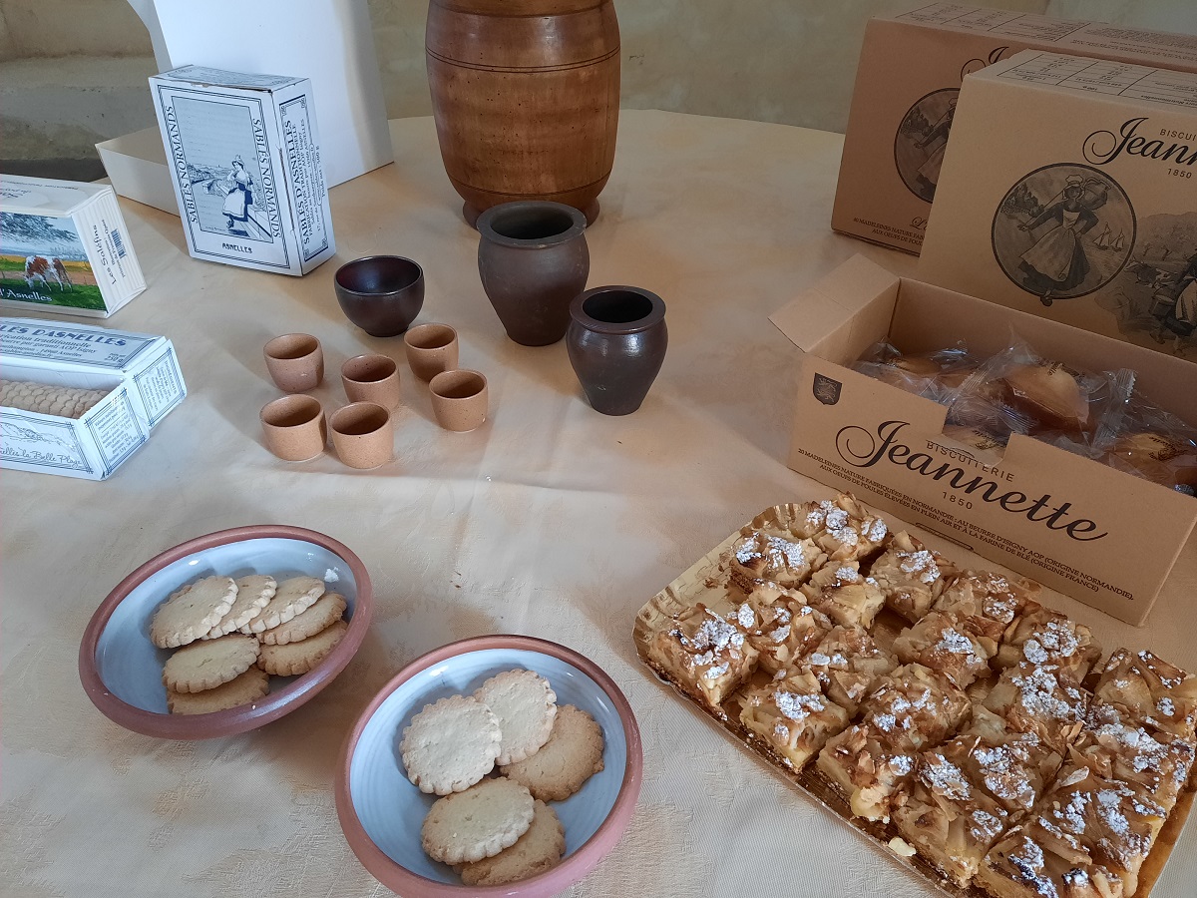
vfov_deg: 54.9
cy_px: 449
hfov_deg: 69.4
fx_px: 864
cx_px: 598
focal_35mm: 25
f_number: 2
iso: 320
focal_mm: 4.6
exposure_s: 1/50
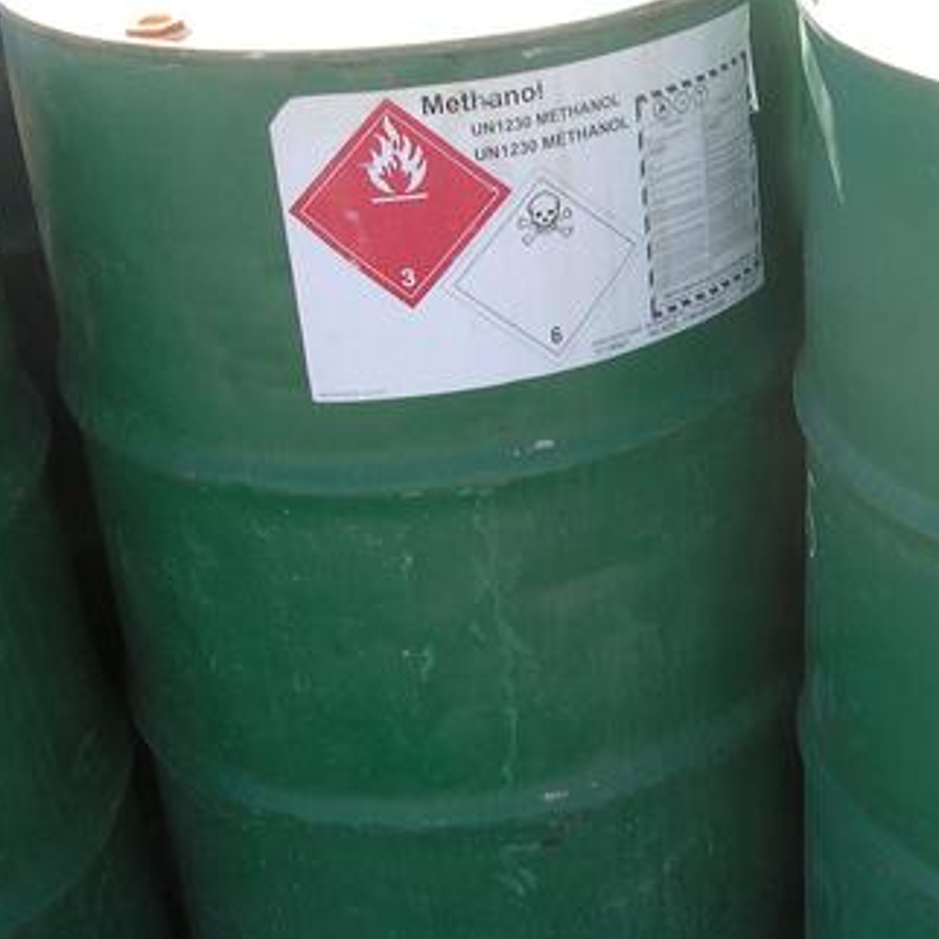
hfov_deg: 23.0
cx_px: 1006
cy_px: 459
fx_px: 2179
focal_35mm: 71
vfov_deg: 24.3
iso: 100
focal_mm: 5.6
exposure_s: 1/133
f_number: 4.5
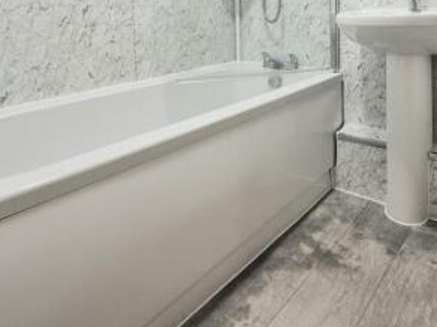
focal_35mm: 26
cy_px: 43
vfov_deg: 48.4
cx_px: 267
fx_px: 328
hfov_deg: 66.5
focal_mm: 2.2
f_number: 2.2
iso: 100
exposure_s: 1/50
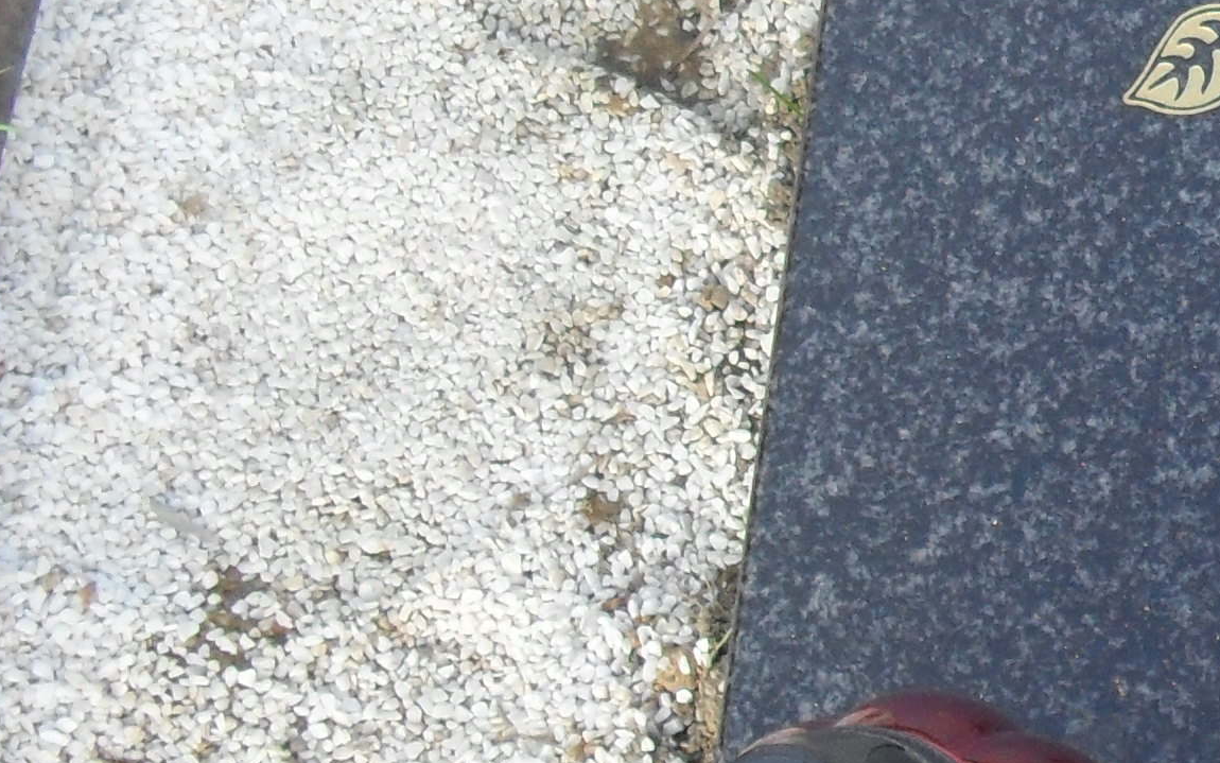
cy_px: 51
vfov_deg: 10.1
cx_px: 2093
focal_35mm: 129
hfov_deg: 14.5
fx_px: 4290
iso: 100
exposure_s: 1/125
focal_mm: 6.3
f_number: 3.2
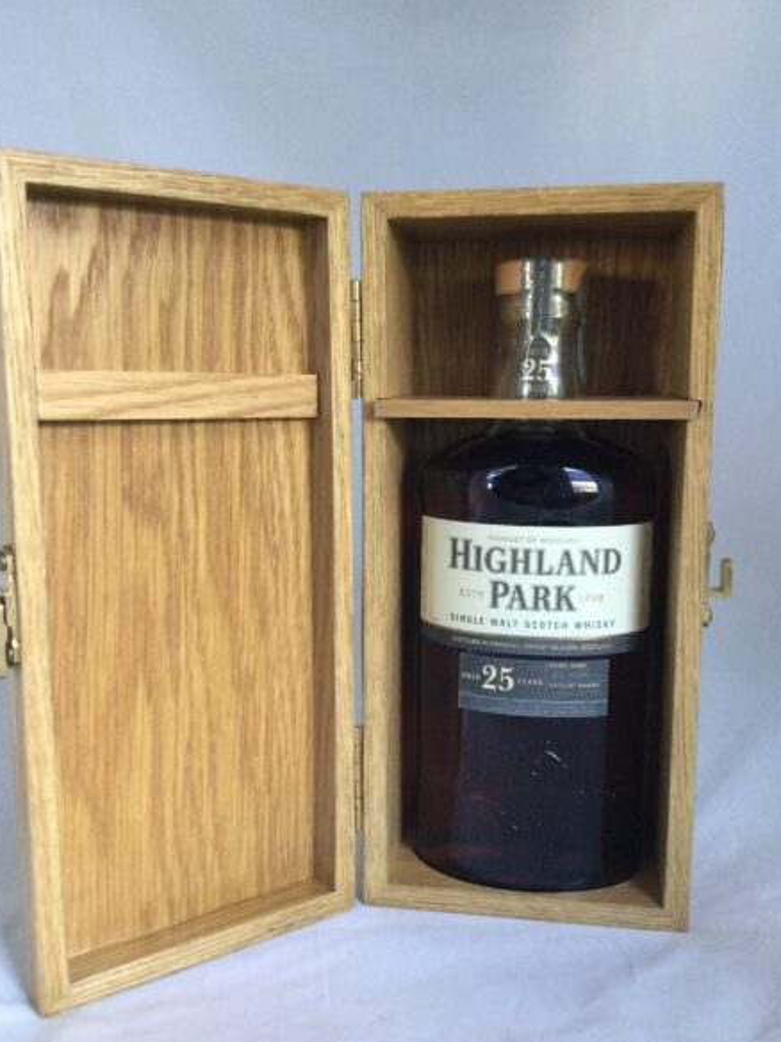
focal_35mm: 34
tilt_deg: -8.7
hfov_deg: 41.8
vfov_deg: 53.9
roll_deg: +1.1
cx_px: 387
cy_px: 541
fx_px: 1023
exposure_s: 1/33
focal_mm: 3.3
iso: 160
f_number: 2.4
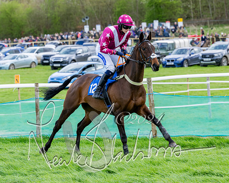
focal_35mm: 188
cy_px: 100
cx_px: 106
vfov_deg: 8.2
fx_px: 1276
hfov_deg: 10.3
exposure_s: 1/640
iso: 400
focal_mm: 130
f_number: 5
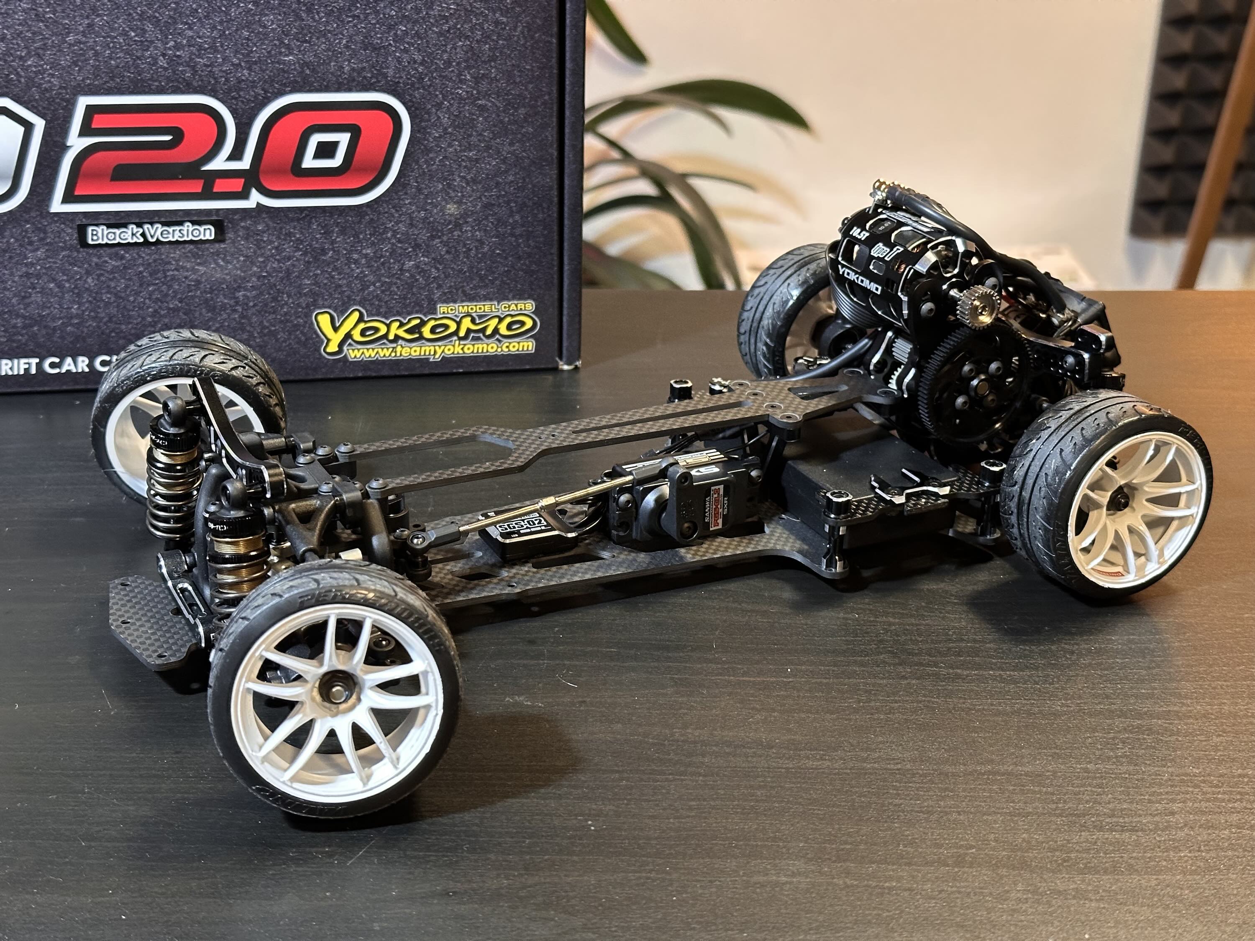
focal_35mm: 48
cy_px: 470
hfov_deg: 39.7
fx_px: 1740
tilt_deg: -25.3
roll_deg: -1.3
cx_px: 628
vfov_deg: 30.3
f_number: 1.78
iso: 400
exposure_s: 1/33
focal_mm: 6.86
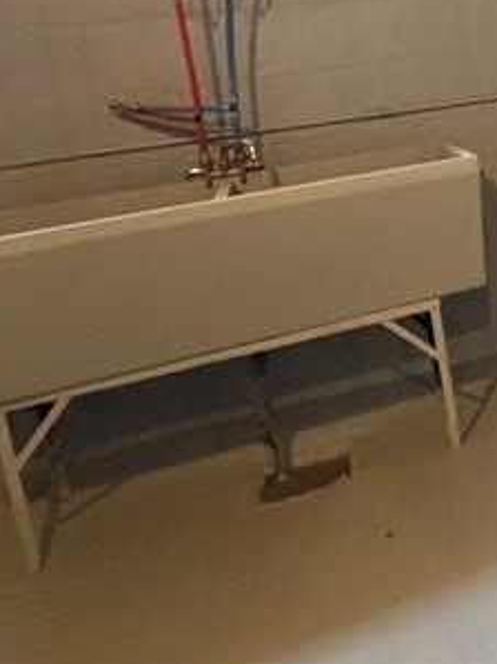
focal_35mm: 48
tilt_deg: -11.1
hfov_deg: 22.1
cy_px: 129
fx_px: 920
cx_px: 832
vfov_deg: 38.1
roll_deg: +5.0
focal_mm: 2.22
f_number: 2.2
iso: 1000
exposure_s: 1/60
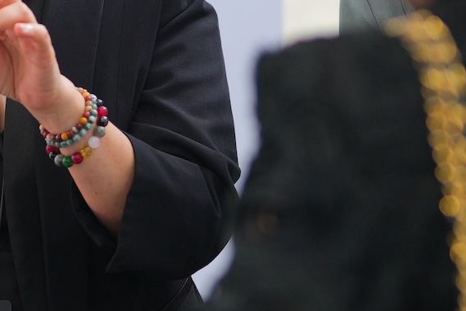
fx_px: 3392
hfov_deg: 7.8
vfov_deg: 5.2
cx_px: -120
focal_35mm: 262
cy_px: 75
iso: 160
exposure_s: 1/160
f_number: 1.6
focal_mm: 50
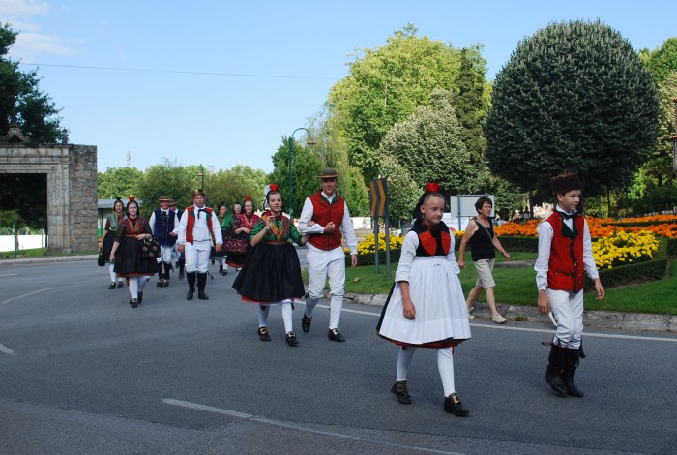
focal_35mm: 48
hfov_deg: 41.0
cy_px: 229
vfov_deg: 28.2
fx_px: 905
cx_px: 374
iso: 100
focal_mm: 28
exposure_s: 1/160
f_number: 6.3
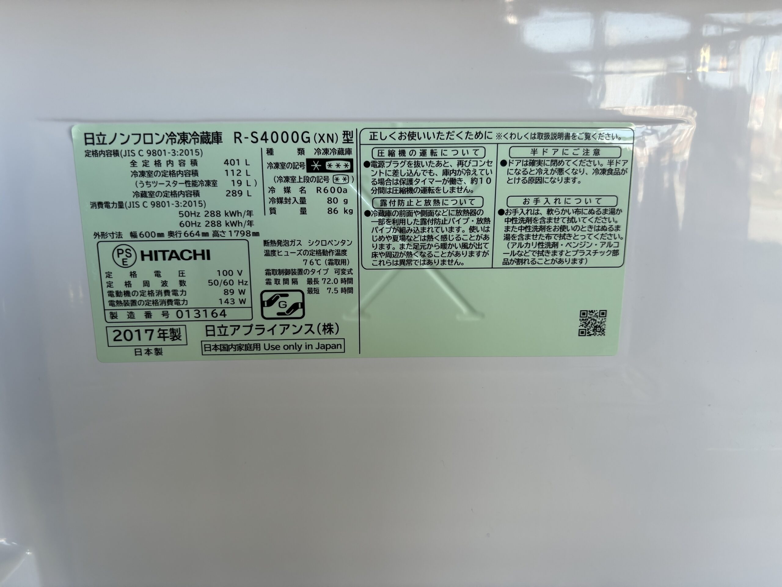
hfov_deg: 67.3
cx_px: 391
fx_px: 587
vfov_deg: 53.1
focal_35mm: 26
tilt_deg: -11.8
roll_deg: -0.6
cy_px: 294
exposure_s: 1/114
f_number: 1.6
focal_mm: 5.96
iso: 32
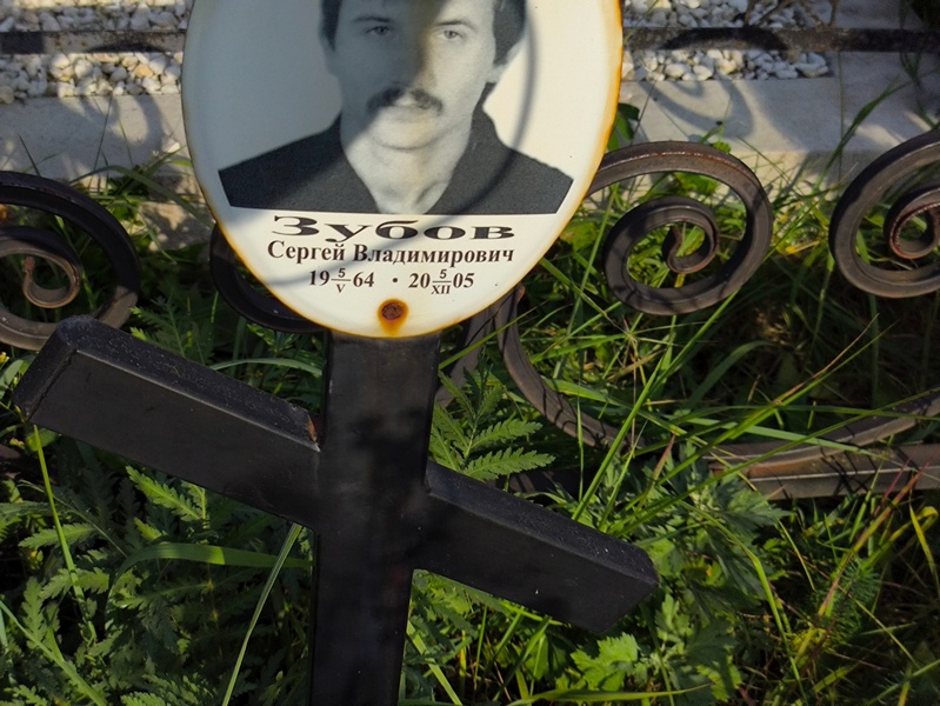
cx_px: 470
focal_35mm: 50
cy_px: 353
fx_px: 1358
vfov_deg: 29.1
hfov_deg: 38.2
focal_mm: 4.71
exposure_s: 1/1908
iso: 50
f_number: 1.7
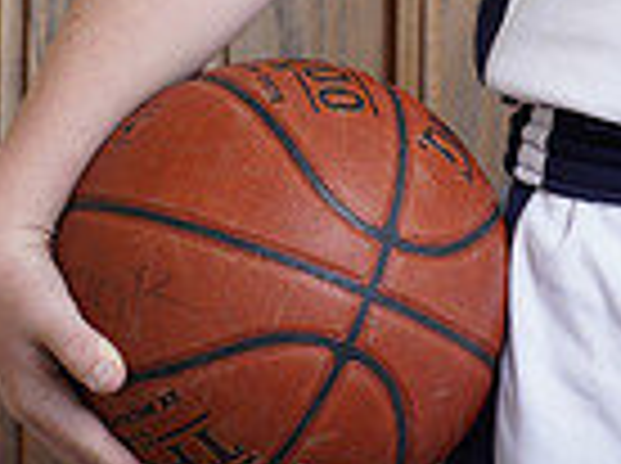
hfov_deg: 5.8
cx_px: 680
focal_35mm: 344
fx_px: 6161
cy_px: -342
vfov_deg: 4.3
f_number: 5.6
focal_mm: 85
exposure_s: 1/60
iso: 200
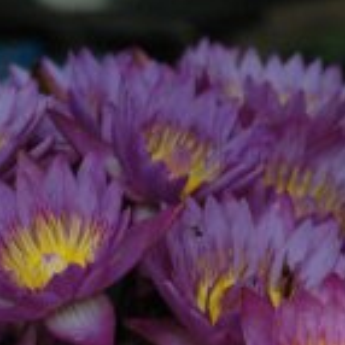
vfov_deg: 8.2
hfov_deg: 8.2
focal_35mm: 214
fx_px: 2413
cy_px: 299
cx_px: 75
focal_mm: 60
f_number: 4.5
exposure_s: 1/1250
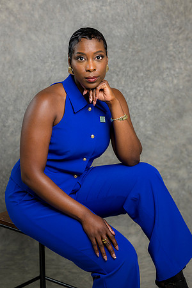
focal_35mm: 85
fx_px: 680
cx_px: 96
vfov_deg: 23.9
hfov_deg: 16.1
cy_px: 144
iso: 125
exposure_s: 1/200
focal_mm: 85
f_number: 5
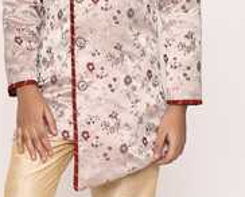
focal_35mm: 135
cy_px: 91
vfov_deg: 11.5
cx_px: 98
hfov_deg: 14.2
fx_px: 980
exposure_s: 1/160
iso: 250
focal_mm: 50
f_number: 10
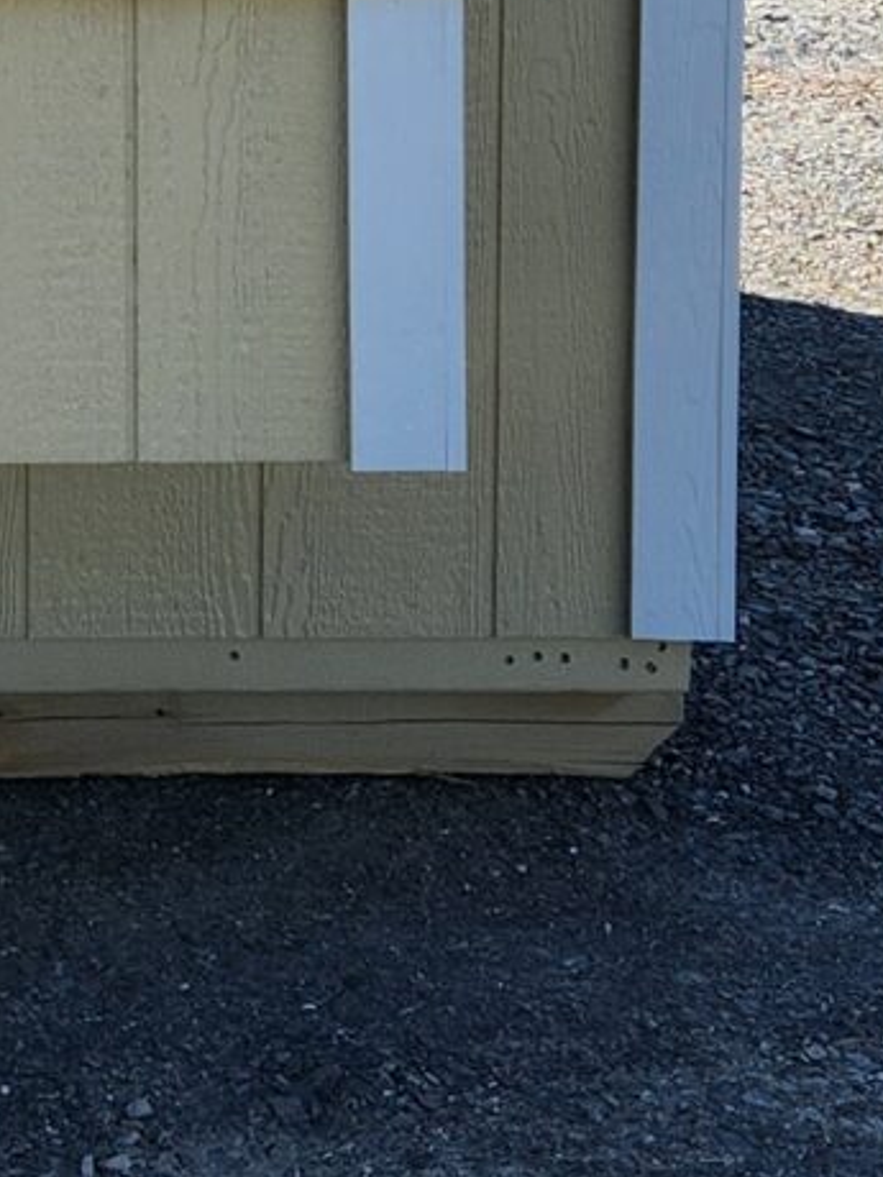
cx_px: -719
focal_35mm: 128
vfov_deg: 14.3
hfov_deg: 10.8
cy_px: -655
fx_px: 4353
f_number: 1.8
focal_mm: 5.4
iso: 20
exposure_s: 1/1135
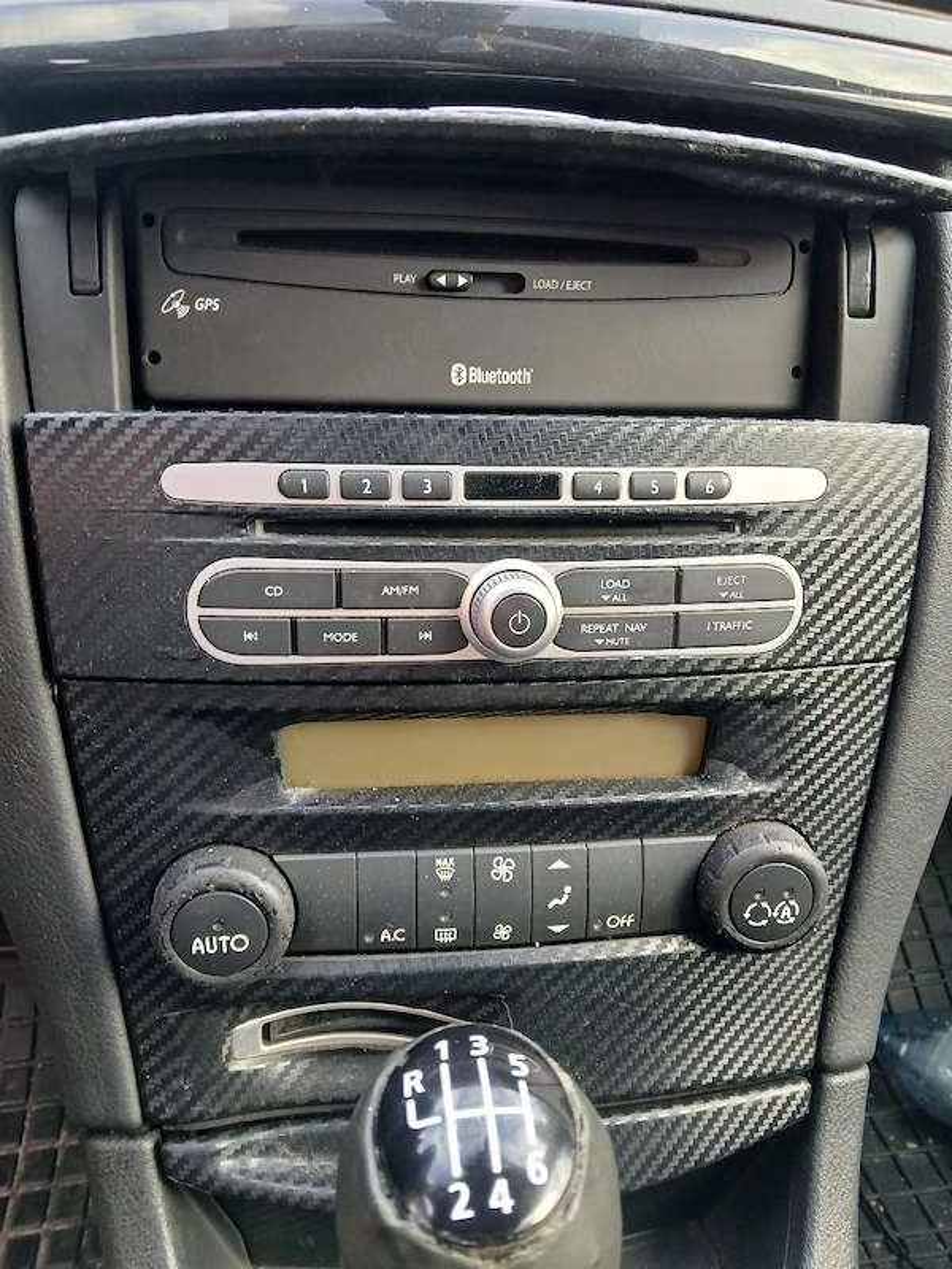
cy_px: 634
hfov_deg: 53.1
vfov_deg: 67.3
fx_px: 953
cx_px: 476
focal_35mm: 26
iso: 125
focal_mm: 3.98
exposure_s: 1/50.3
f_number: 1.8
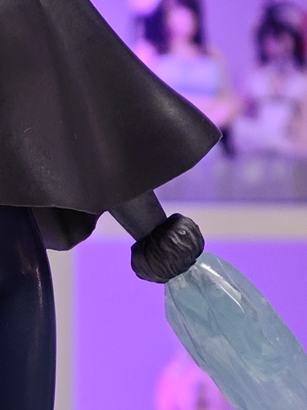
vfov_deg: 5.9
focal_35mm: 337
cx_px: 101
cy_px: 385
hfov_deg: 4.4
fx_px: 3986
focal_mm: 7.48
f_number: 2.4
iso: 400
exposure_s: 1/18.4
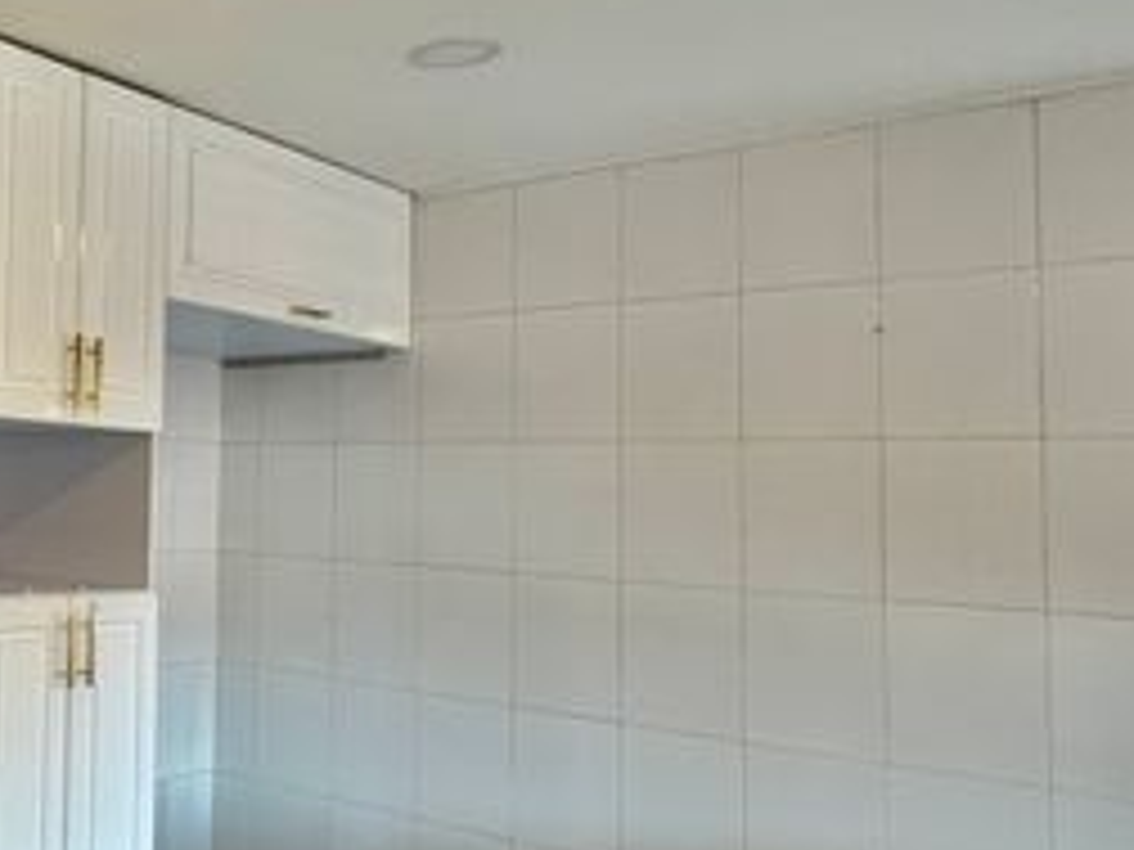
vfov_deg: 38.7
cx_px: -160
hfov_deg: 39.4
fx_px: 1212
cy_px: 414
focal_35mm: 37
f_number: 2.2
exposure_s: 1/121
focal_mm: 2.22
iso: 250
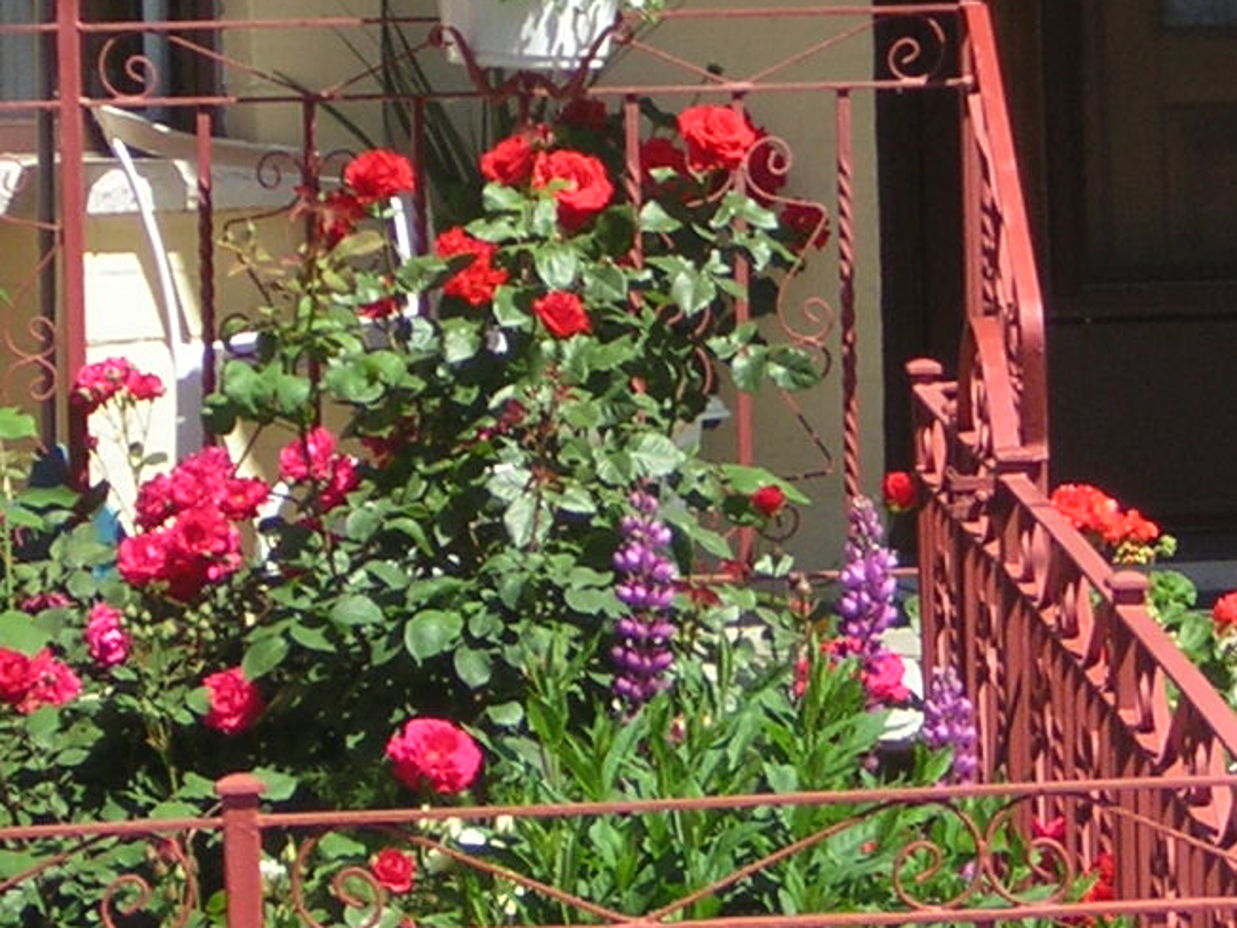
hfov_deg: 7.5
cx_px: 865
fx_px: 9470
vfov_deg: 5.6
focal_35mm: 265
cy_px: -9
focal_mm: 14.1
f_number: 4.7
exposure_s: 1/220
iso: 50
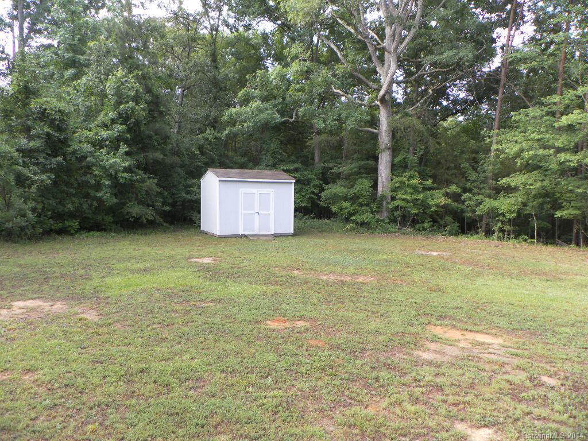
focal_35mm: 26
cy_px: 220
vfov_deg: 53.1
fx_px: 442
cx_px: 294
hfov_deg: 67.3
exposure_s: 1/100
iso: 80
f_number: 2.8
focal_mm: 4.6
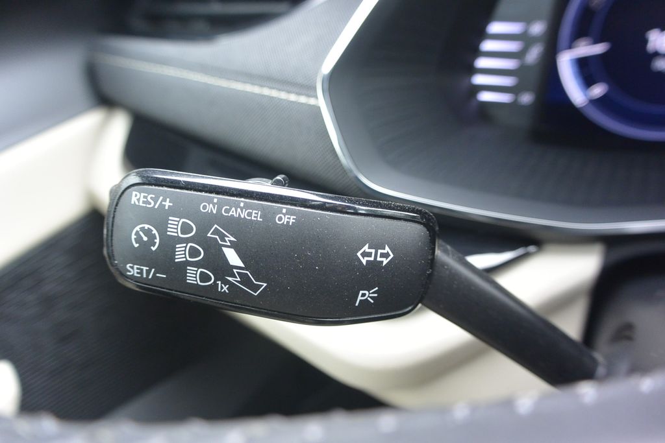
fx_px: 499
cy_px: 222
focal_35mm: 27
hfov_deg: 67.4
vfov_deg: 47.9
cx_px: 332
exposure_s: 1/125
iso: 400
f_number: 3.5
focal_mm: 10
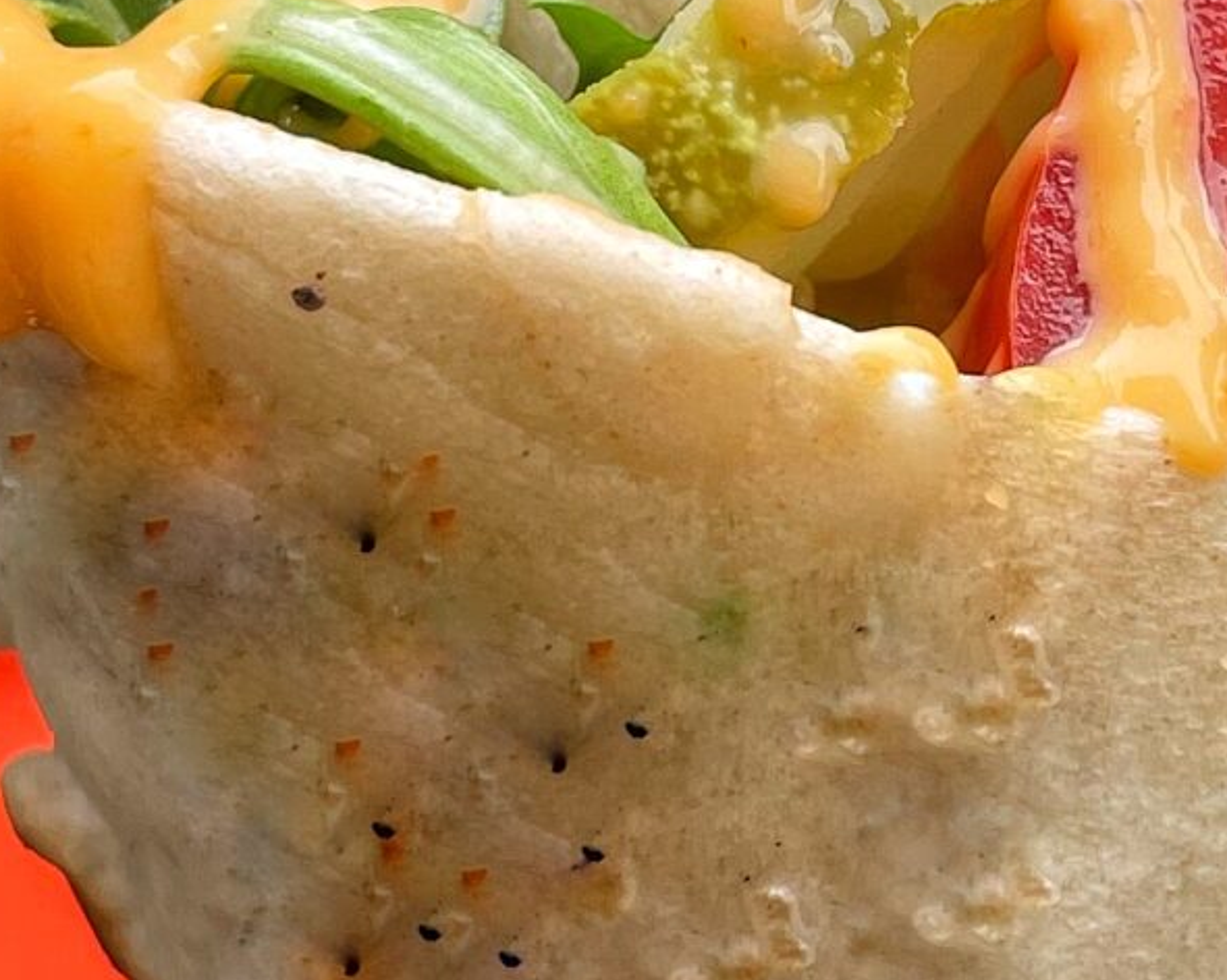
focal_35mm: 110
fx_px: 3992
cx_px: 934
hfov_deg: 17.4
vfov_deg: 13.9
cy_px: 233
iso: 32
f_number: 1.6
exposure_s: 1/600
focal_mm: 4.2
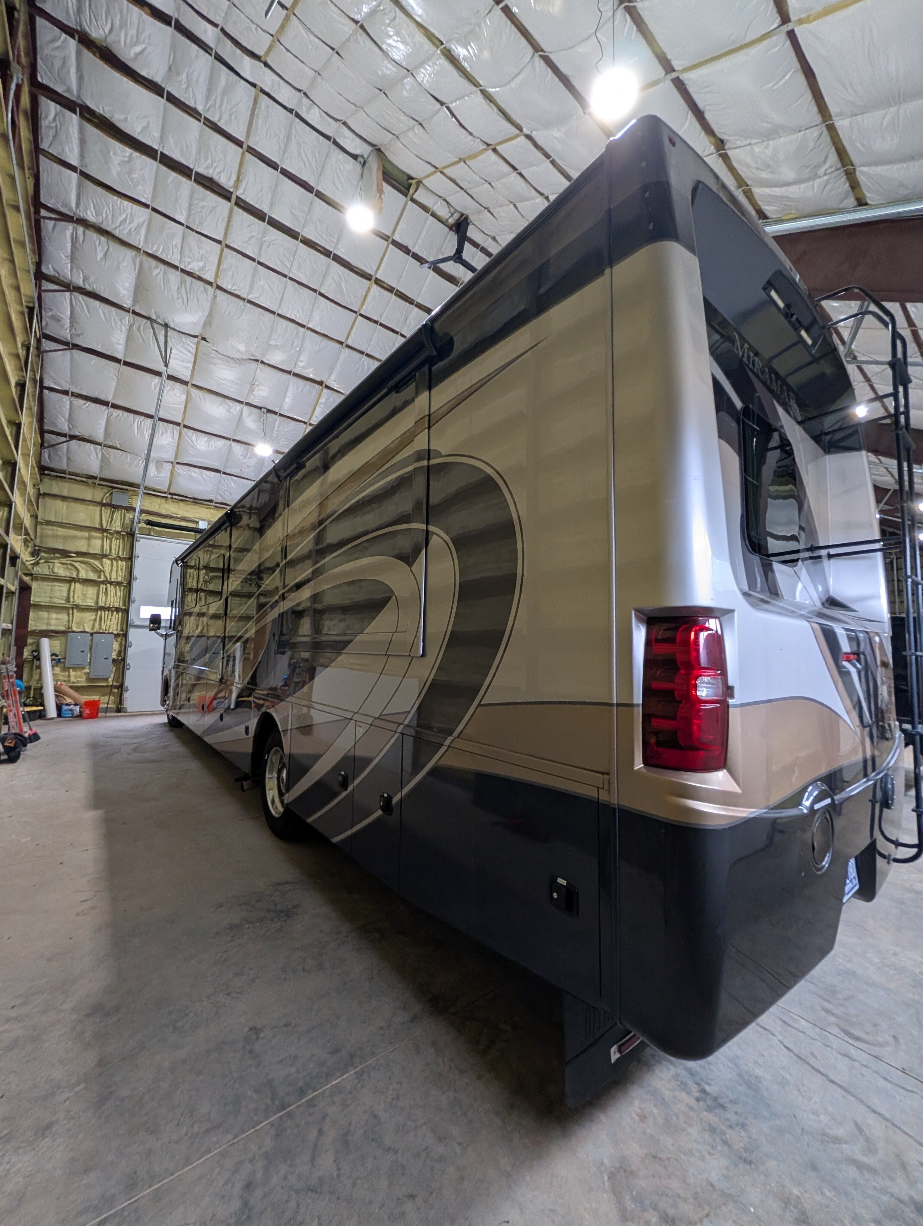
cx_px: 462
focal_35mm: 12
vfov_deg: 110.5
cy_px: 613
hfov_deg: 94.6
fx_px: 426
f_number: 1.7
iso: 155
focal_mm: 2.02
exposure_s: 1/60
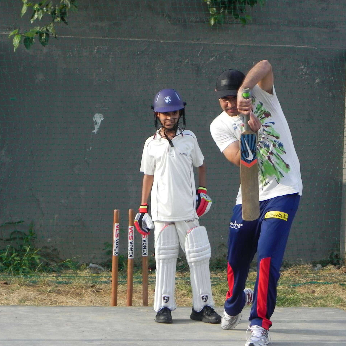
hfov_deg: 10.3
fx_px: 1922
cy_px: 173
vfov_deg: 10.3
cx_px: 229
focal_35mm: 170
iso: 160
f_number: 5
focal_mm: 25.7
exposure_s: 1/223
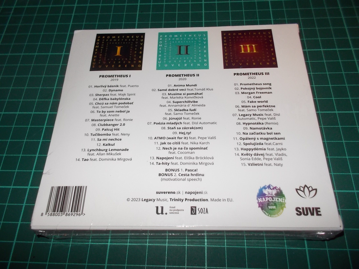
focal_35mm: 29
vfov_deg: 48.2
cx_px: 180
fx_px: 301
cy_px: 134
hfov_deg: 61.7
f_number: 3.3
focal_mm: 4.1
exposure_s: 1/30
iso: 200
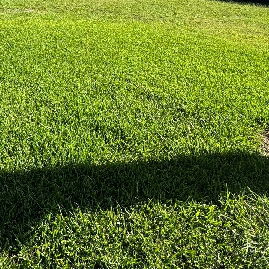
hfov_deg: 42.0
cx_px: 0
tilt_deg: -2.1
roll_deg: -1.9
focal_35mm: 34
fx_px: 299
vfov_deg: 40.8
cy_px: -13
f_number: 2.2
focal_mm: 2.22
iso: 50
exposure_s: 1/1063
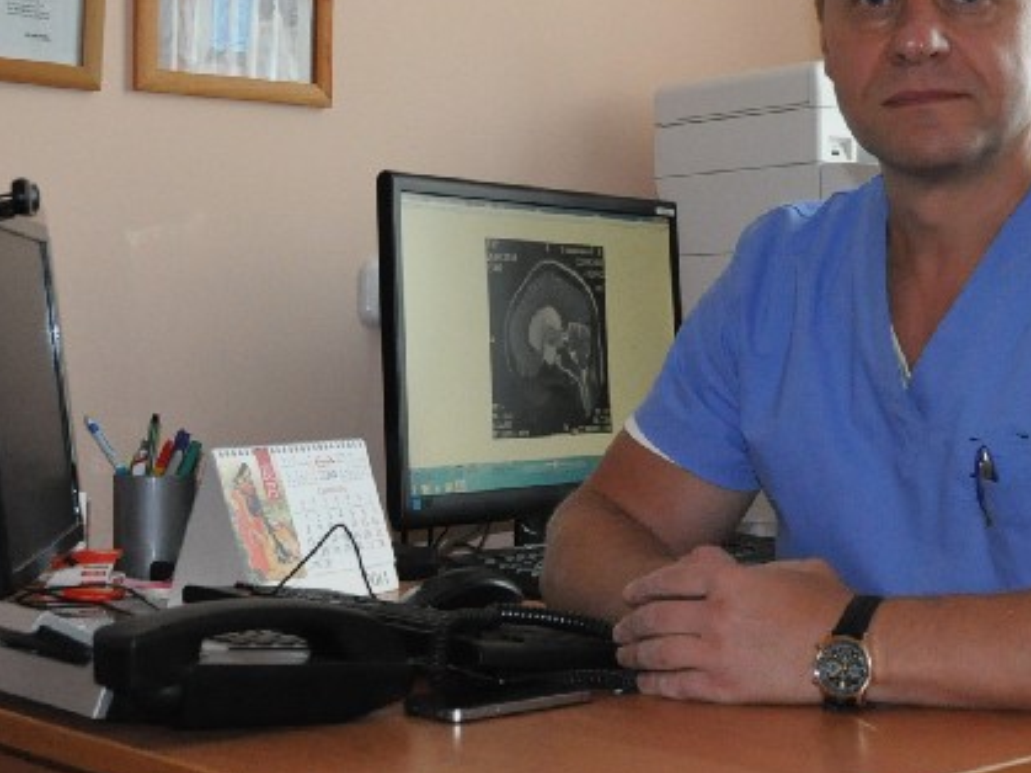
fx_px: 1965
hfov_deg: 29.1
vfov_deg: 22.1
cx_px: 741
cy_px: 198
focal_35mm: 66
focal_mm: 24
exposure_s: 1/200
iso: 3200
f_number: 5.6
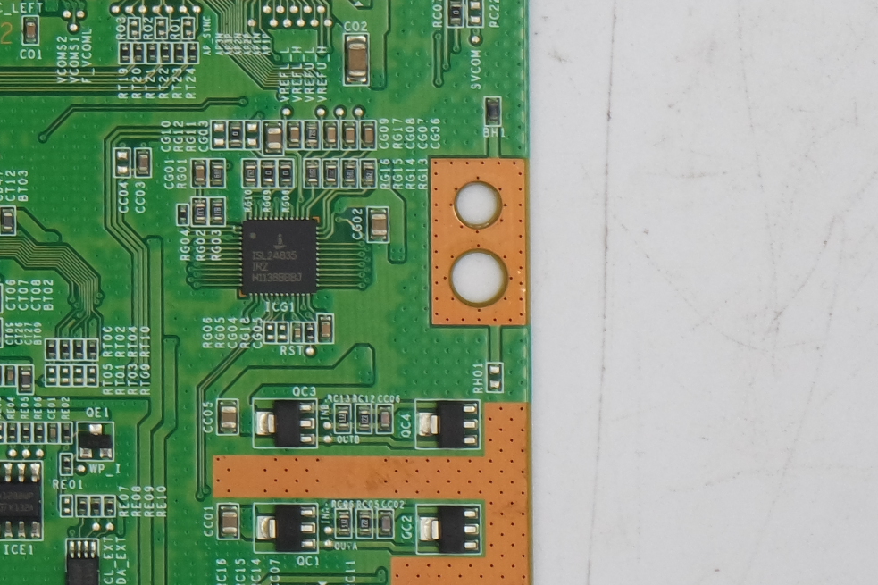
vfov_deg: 6.3
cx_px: -280
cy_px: -116
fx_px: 5316
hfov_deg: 9.3
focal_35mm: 218
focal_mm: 27
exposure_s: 1/160
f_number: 5.6
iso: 200
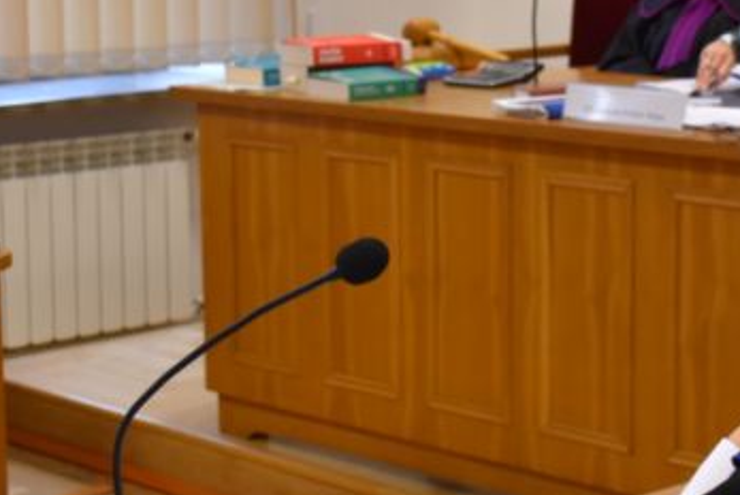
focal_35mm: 115
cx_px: 490
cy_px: 131
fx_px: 2366
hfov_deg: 17.7
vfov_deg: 11.9
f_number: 3.8
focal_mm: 26
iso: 800
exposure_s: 1/60
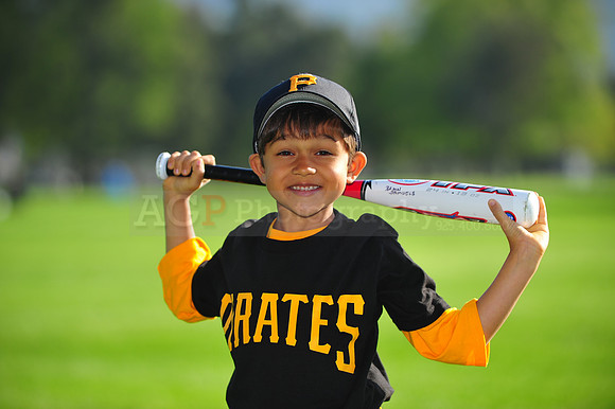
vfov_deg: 7.8
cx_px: 308
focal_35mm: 175
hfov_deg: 11.8
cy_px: 204
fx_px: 2988
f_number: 4
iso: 200
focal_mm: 175
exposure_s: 1/1000
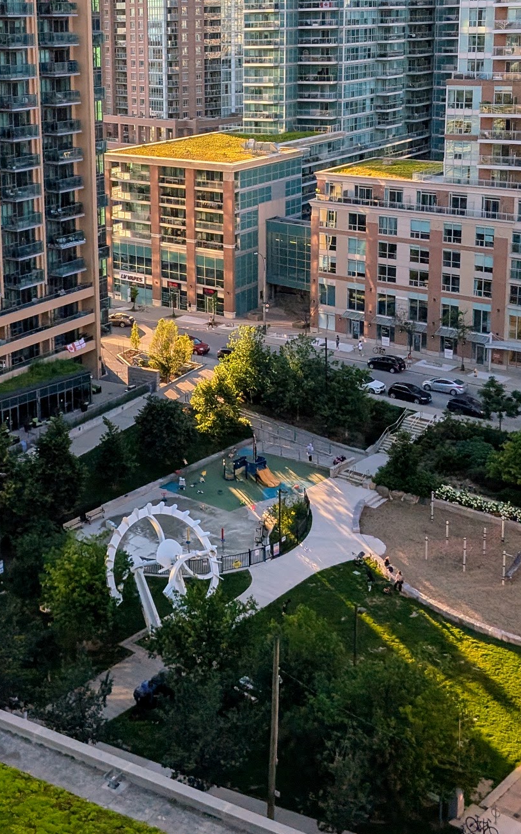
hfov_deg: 25.7
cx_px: 166
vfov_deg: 39.7
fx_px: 1136
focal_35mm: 50
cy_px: 259
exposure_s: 1/2381
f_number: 1.7
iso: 41
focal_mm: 4.53
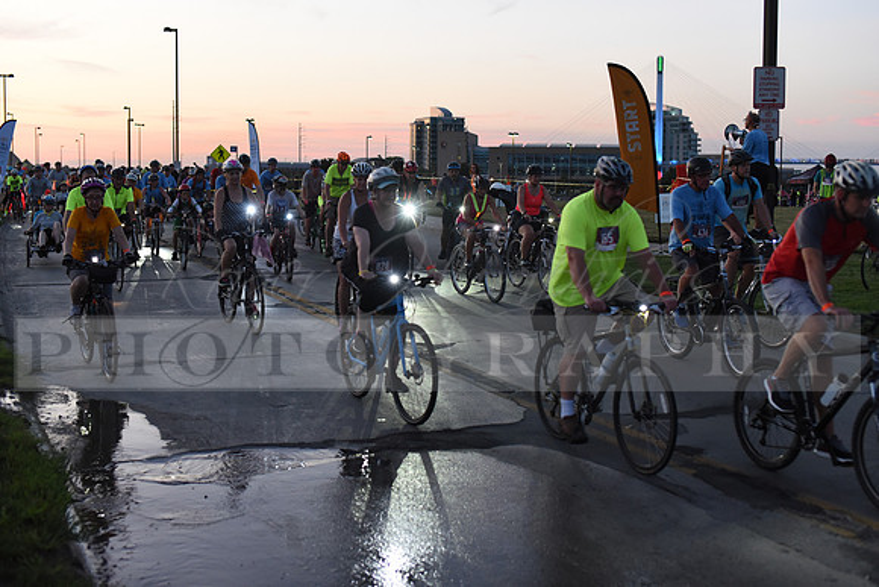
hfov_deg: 39.6
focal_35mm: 50
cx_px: 440
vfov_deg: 27.0
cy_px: 294
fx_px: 1221
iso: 2500
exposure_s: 1/400
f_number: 2.8
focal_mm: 50
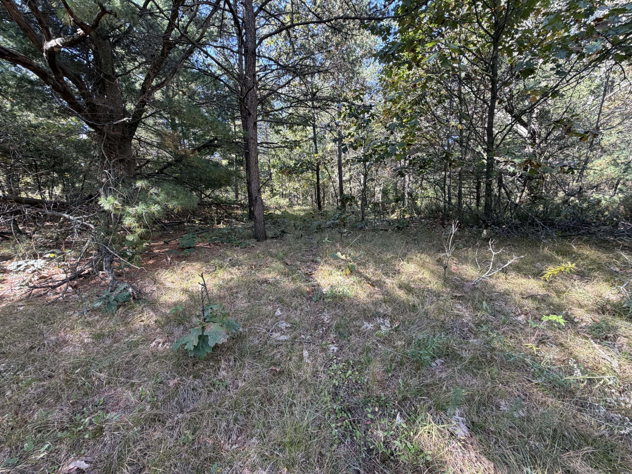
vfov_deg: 85.7
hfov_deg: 102.1
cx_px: 316
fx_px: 256
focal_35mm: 14
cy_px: 237
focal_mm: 2.22
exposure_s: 1/121
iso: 100
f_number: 2.2
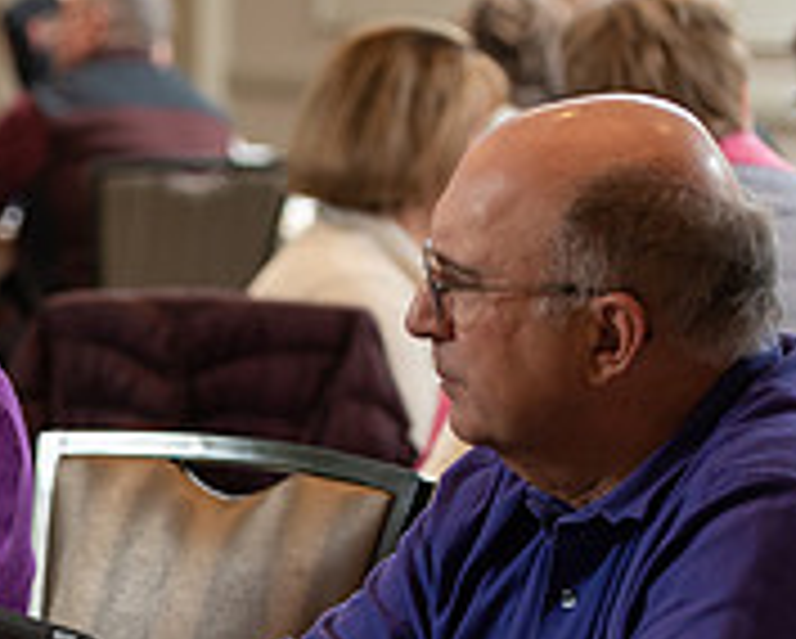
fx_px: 5943
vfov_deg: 6.1
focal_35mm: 252
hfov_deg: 7.6
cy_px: 592
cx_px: -207
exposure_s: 1/200
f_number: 3.5
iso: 1250
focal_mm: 82
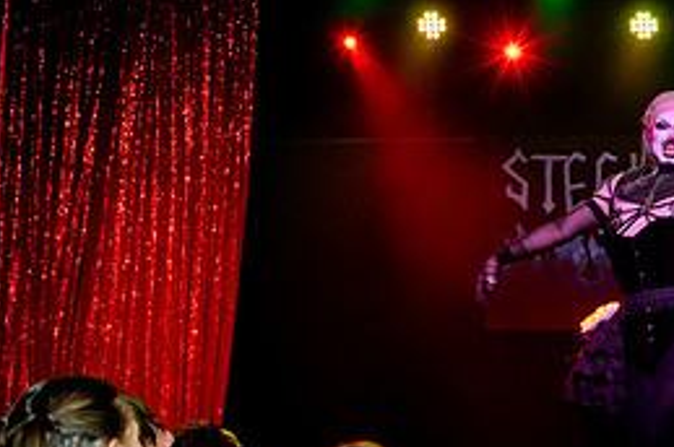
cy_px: 283
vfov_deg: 17.0
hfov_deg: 24.3
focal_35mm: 80
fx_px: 1496
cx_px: 661
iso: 6400
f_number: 8
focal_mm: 34
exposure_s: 1/40
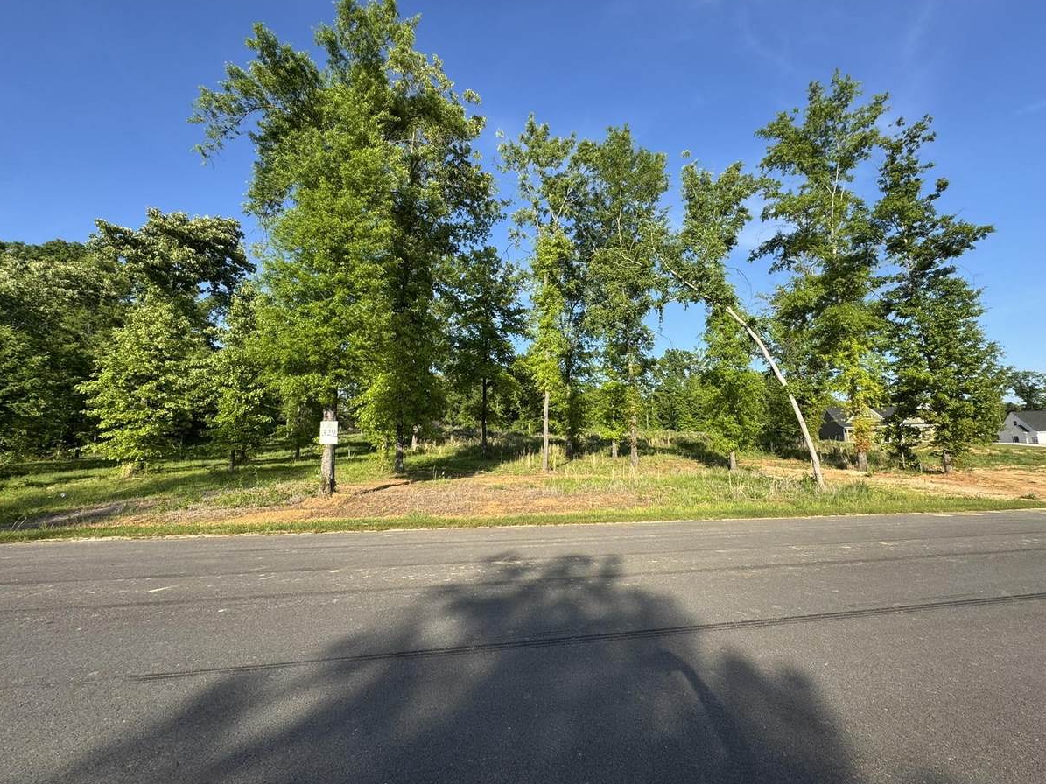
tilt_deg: +9.3
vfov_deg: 81.7
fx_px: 453
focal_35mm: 15
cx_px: 529
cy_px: 382
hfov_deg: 98.2
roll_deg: +1.1
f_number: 2.2
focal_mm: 2.22
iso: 40
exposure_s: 1/858
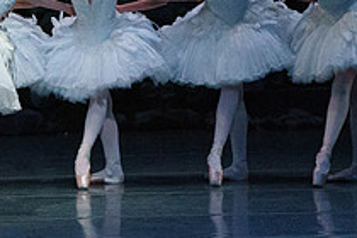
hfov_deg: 2.6
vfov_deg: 1.7
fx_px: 7873
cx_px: -25
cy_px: -48
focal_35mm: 794
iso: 8000
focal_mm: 268
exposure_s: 1/320
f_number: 5.6
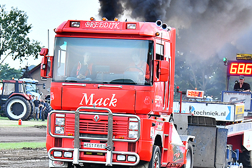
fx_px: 1581
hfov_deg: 9.1
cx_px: 97
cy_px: 100
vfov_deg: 6.1
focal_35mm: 226
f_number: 5.6
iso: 1250
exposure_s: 1/250
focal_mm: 86
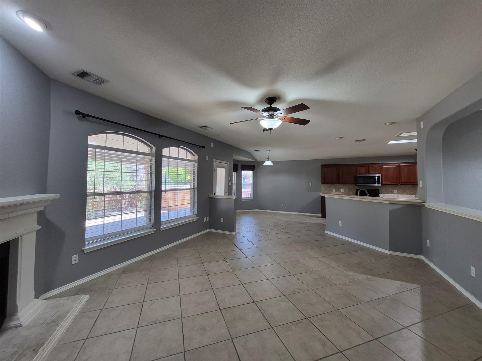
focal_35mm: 13
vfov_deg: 89.9
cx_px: 241
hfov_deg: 106.2
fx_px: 181
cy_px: 180
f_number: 2.2
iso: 100
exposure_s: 1/60
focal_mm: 1.74
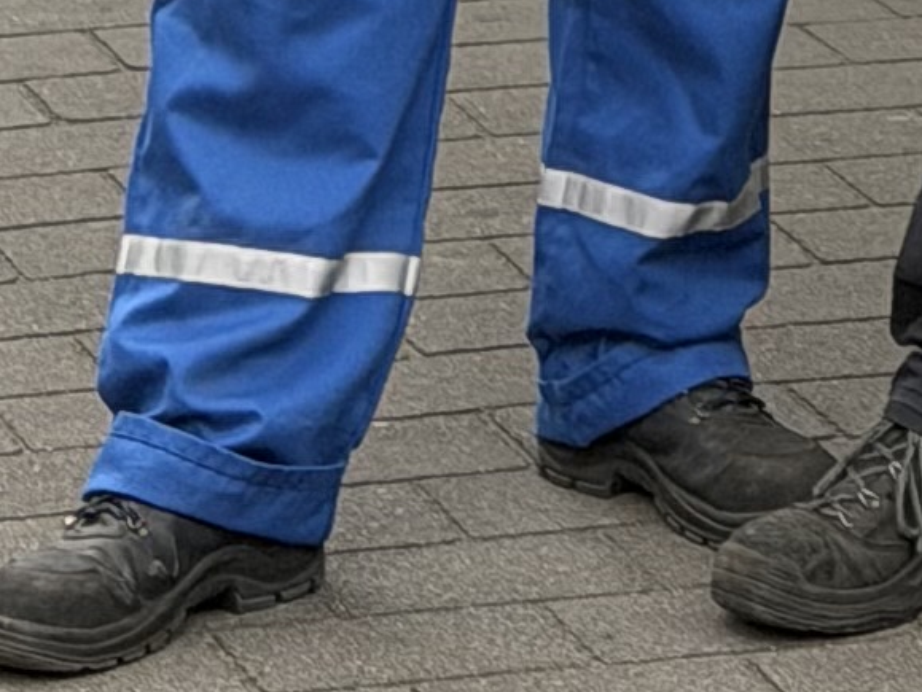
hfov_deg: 5.9
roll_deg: +2.2
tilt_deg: +0.0
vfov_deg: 4.2
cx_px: 1452
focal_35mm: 334
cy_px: -1990
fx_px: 8902
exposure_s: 1/875
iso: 80
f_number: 1.78
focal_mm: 6.76
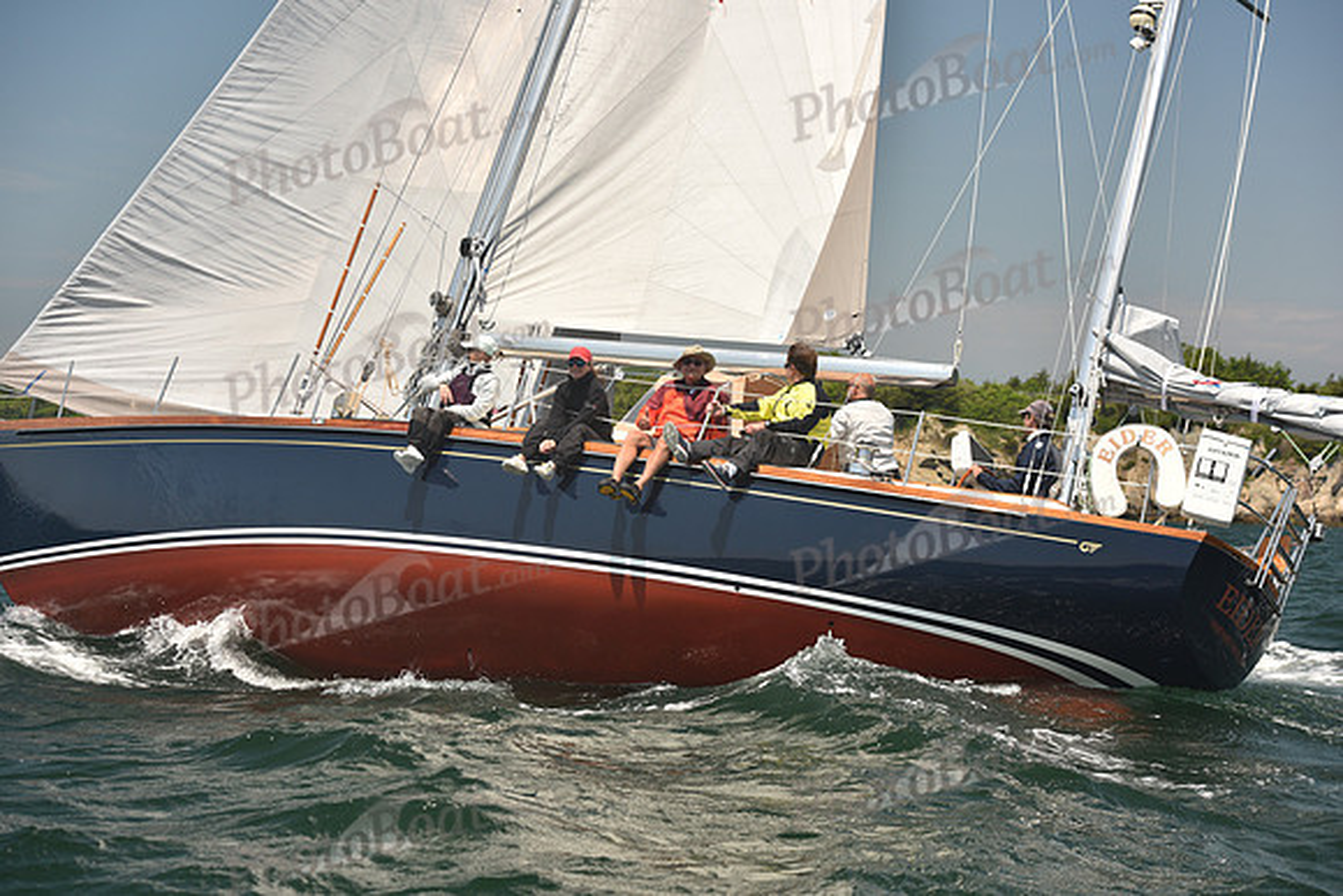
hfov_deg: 28.8
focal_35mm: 70
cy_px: 448
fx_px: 2612
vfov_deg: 19.5
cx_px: 672
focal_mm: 70
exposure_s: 1/640
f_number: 5.6
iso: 250
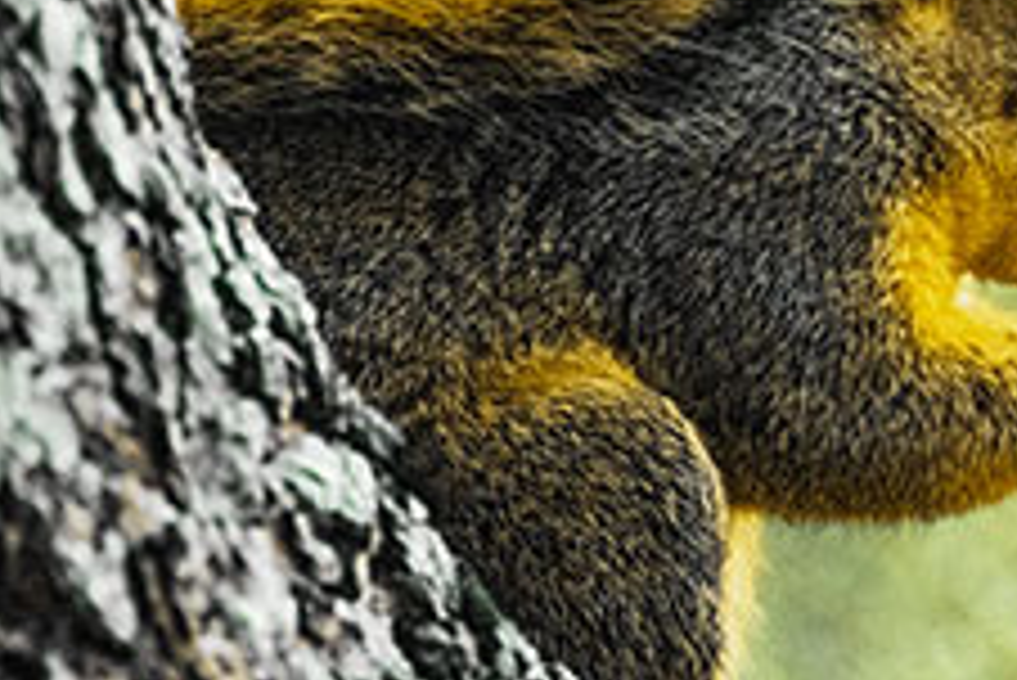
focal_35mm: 1216
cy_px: 101
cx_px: 472
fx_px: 34373
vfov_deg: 1.1
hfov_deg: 1.7
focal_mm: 550
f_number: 11
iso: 5000
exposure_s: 1/1250
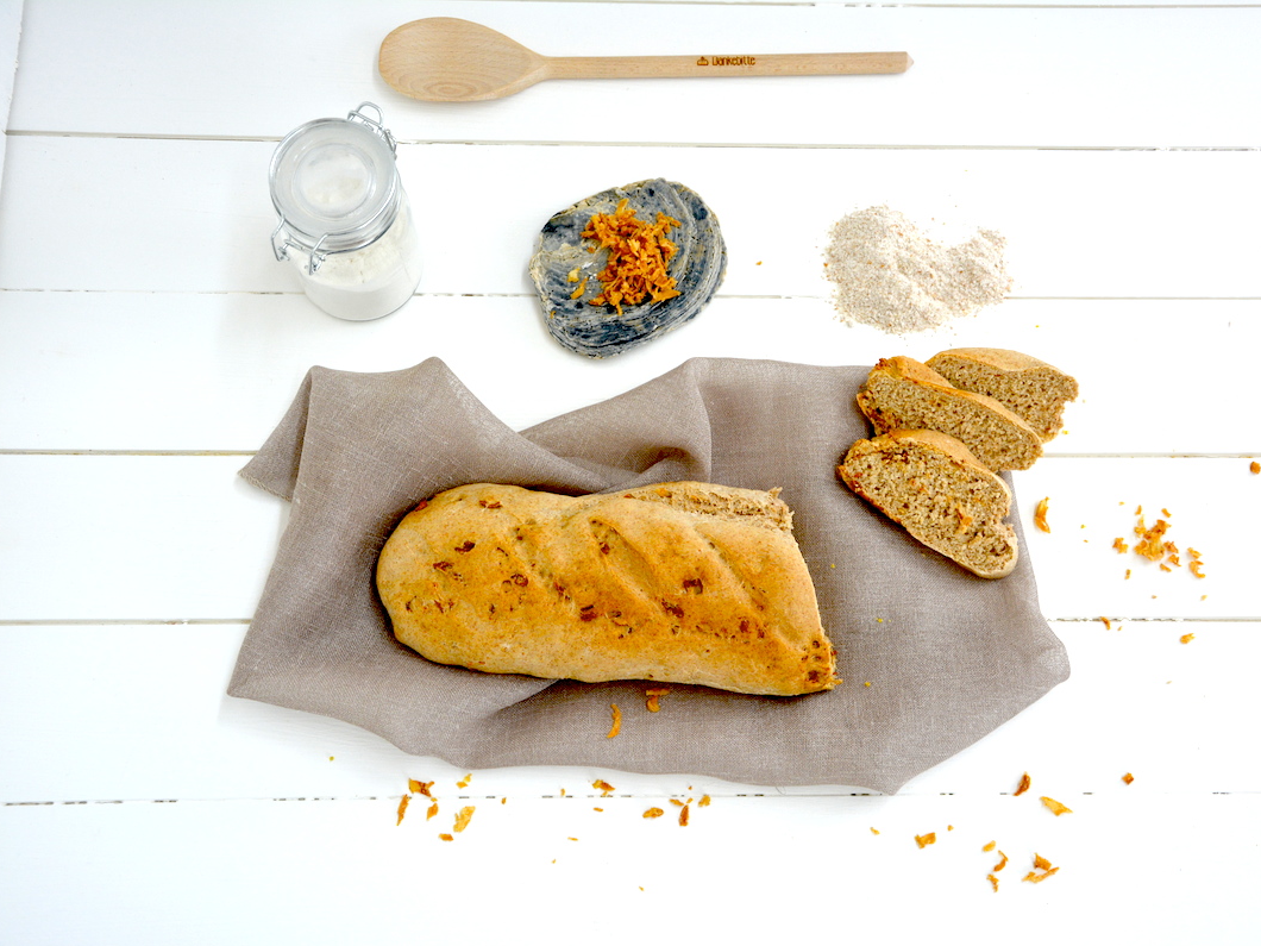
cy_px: 475
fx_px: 1785
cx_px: 705
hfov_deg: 38.9
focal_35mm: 49
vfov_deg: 29.7
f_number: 5
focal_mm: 30
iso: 400
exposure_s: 1/100
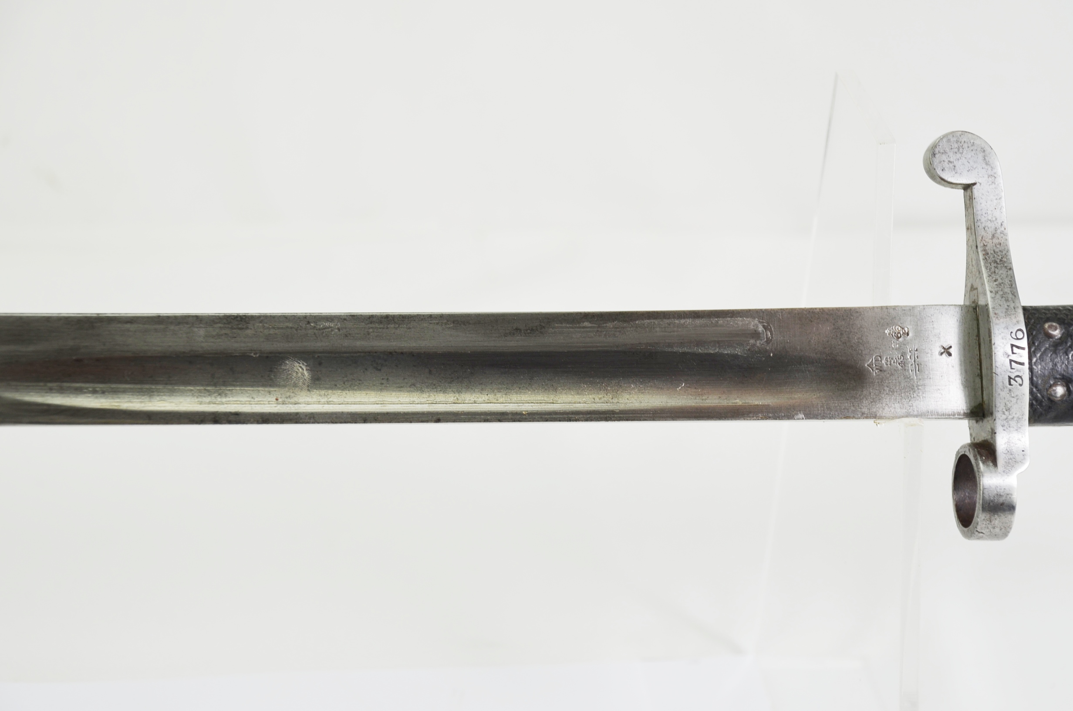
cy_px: 356
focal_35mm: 78
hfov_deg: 26.0
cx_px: 536
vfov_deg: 17.4
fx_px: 2320
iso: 200
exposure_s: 1/125
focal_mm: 52
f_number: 5.6
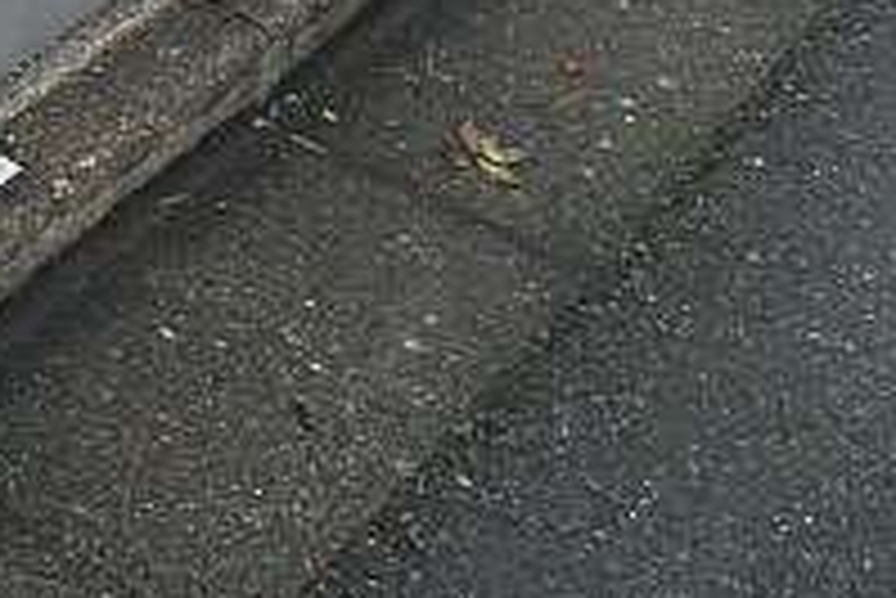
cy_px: -454
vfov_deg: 14.1
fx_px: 2167
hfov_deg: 20.9
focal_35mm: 87
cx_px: -315
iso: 64
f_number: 2.8
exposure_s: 1/160
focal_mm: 4.7
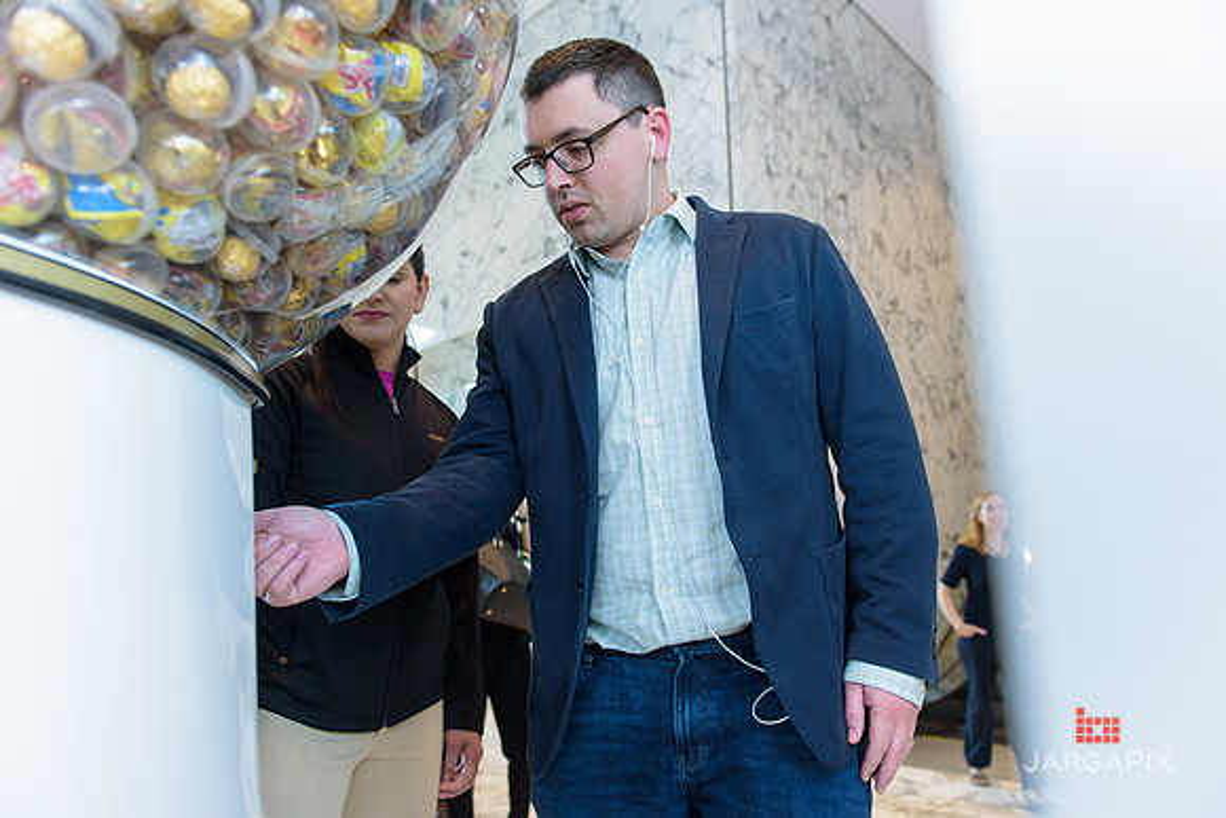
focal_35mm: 24
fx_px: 817
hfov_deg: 73.7
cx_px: 613
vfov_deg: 53.2
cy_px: 409
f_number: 3.2
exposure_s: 1/125
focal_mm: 24
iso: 800
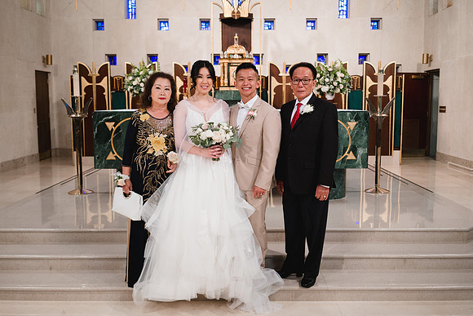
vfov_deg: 35.7
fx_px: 491
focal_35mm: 37
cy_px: 158
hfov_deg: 51.5
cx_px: 243
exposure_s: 1/200
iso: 1000
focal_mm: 35
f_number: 3.2
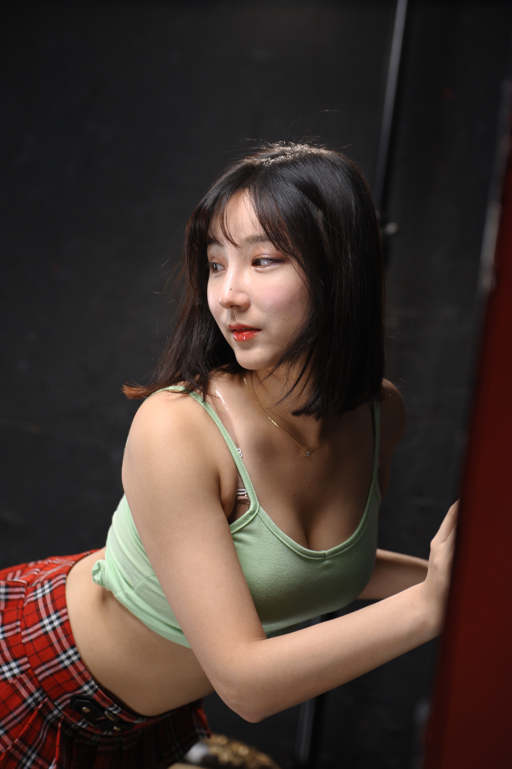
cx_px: 256
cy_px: 384
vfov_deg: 16.8
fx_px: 2606
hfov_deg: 11.2
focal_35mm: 122
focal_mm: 122
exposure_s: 1/160
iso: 800
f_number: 4
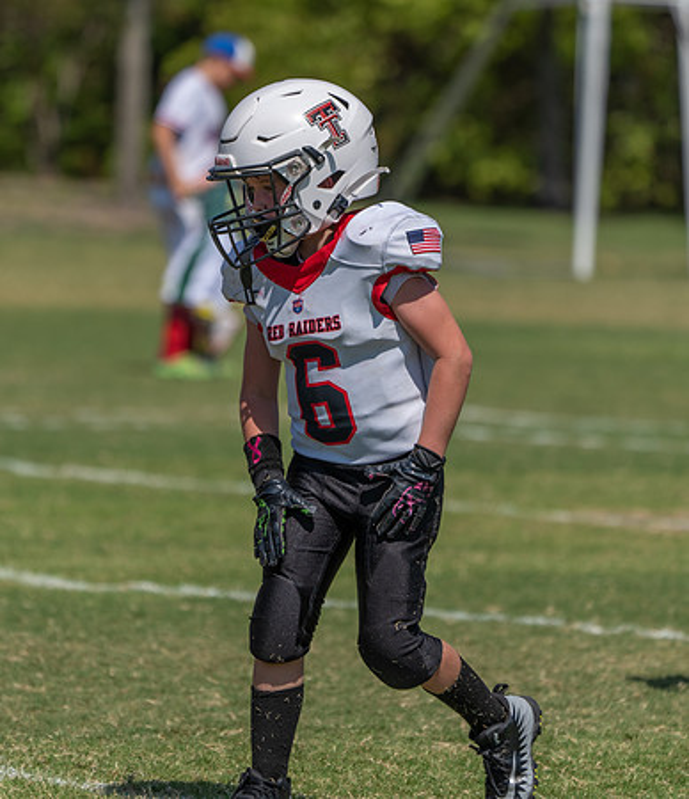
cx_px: 314
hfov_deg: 4.0
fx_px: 9892
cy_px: 400
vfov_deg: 4.6
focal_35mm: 406
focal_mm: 297
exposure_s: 1/800
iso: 100
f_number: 5.6
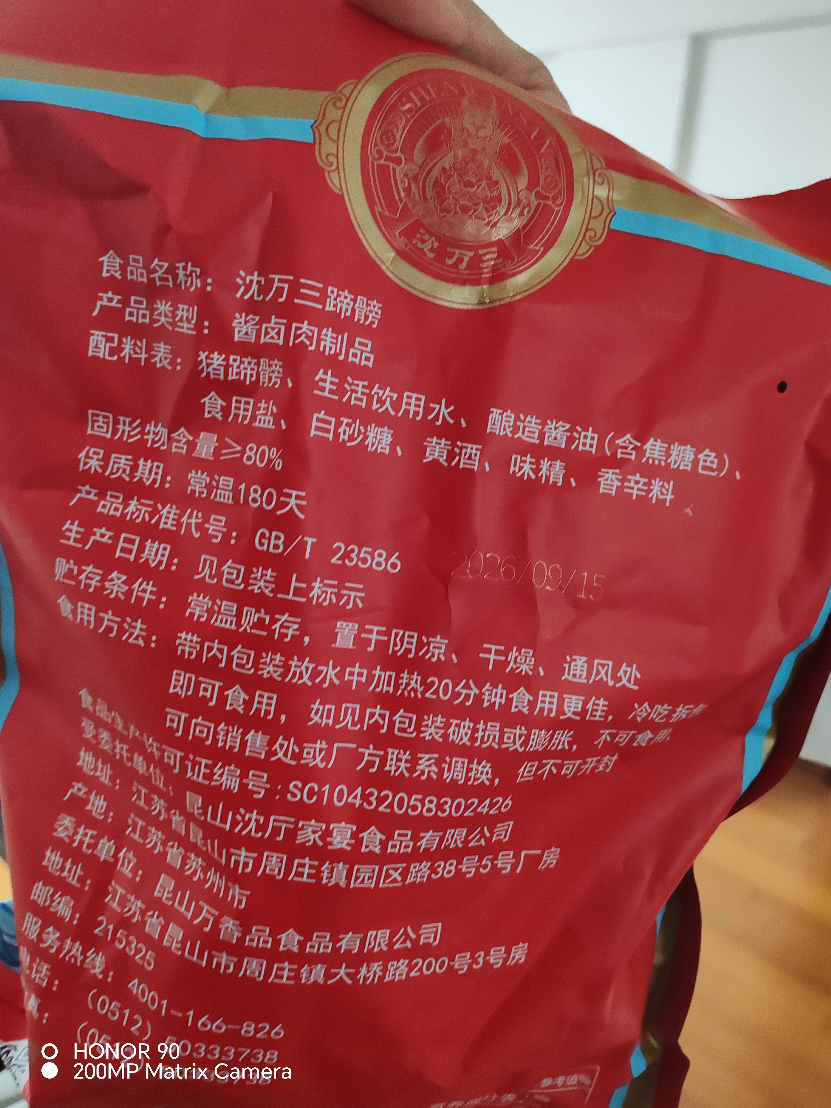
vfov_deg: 65.3
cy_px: 554
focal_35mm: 27
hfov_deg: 51.4
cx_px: 416
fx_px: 864
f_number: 1.9
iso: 1250
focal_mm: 6.12
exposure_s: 1/50
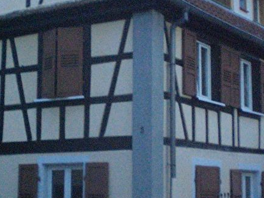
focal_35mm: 90
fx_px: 686
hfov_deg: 21.8
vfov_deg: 16.4
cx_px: 141
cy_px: 97
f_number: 3.1
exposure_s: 1/60
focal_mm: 6.3
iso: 800
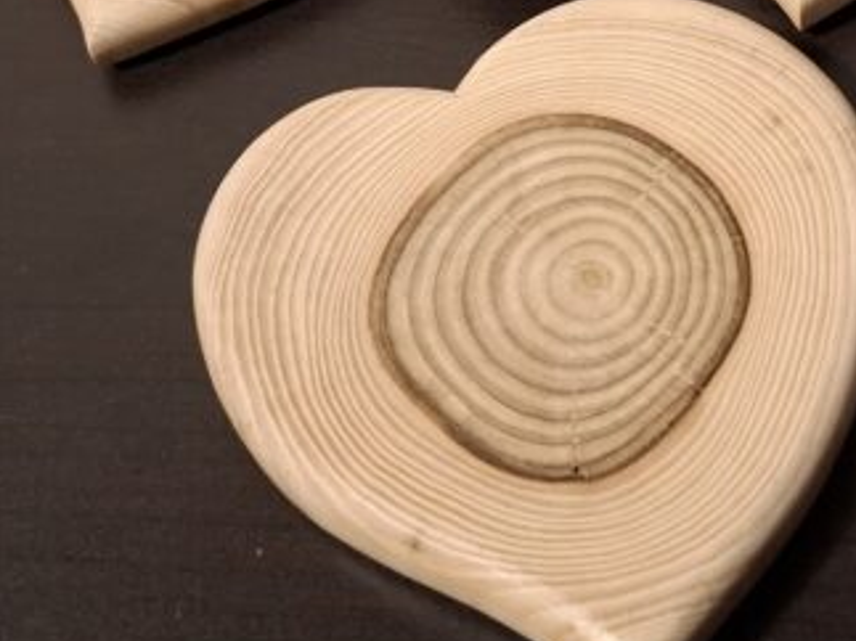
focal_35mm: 73
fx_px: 1805
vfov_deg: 19.2
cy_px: -85
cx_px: 734
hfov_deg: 26.0
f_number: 1.8
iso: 320
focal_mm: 5.54
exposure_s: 1/50
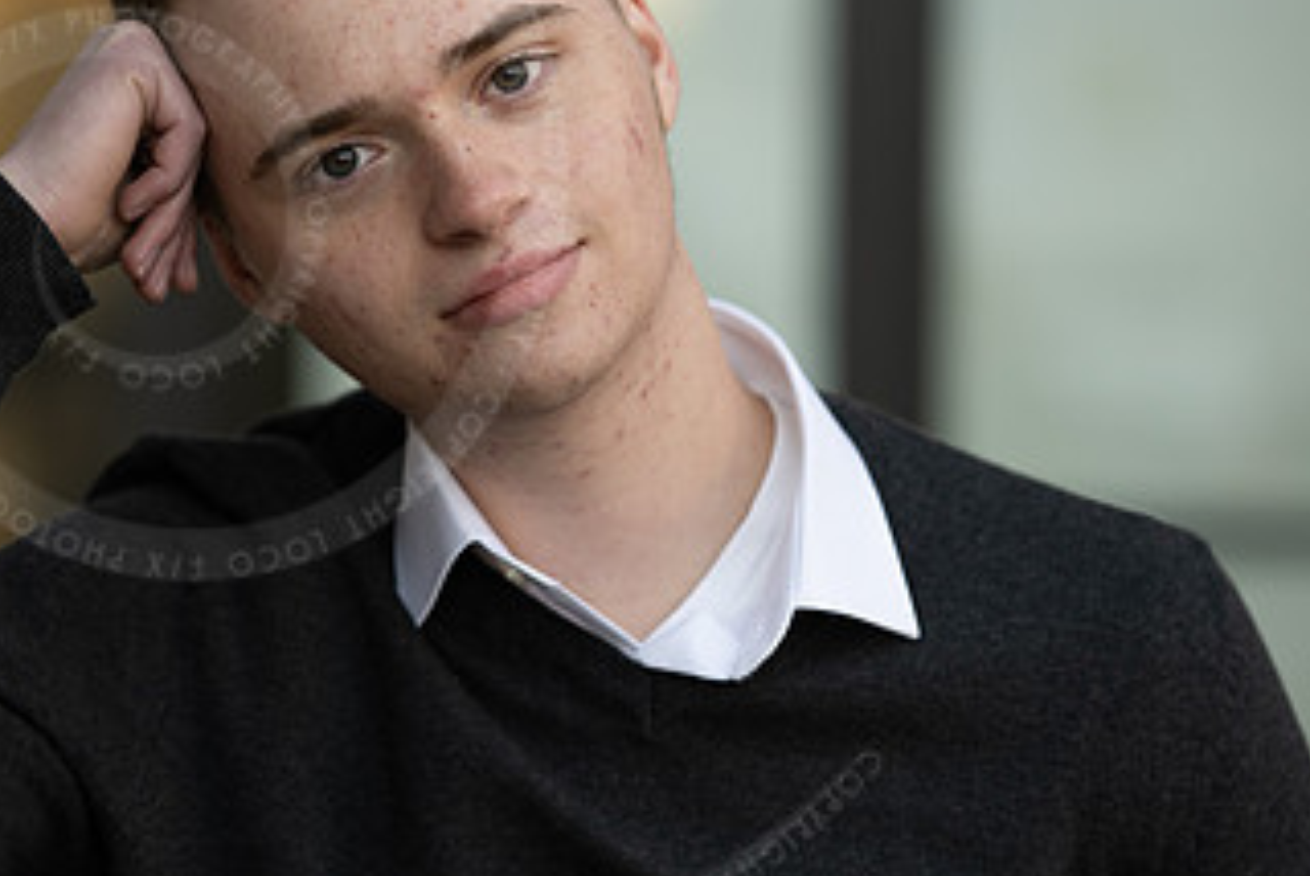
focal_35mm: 154
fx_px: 5609
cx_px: 205
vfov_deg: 8.9
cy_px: 354
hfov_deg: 13.2
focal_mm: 85
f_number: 1.8
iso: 200
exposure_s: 1/200
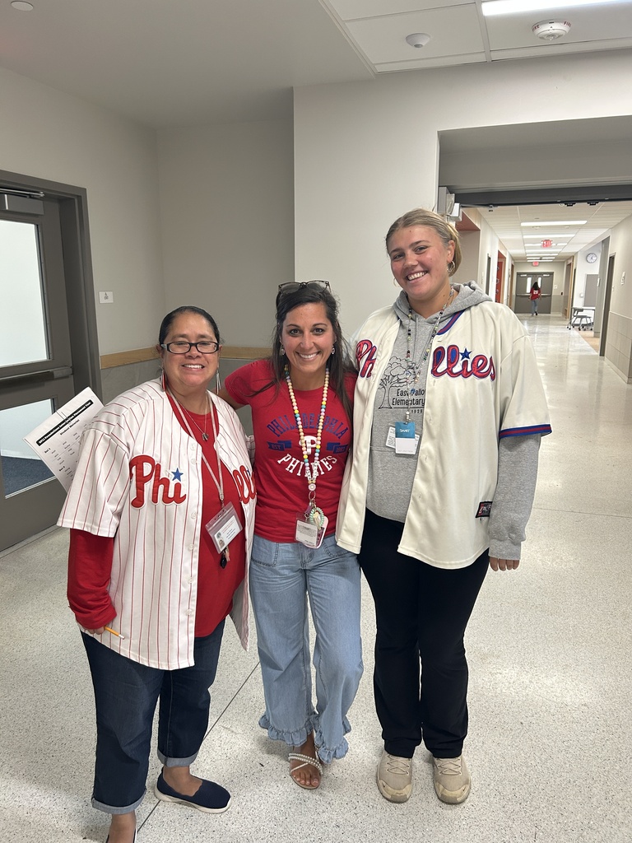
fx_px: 633
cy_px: 422
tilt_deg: -11.6
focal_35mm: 26
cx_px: 316
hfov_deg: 53.1
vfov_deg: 67.3
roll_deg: -1.0
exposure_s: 1/120
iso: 125
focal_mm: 5.7
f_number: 1.5
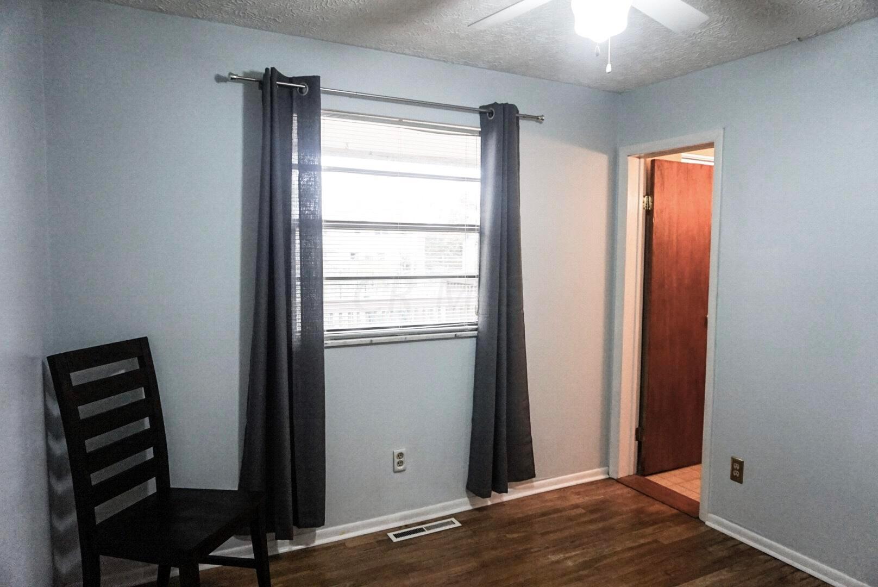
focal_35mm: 24
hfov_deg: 73.7
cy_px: 294
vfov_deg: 53.2
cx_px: 439
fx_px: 586
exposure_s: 1/160
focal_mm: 16
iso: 800
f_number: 4
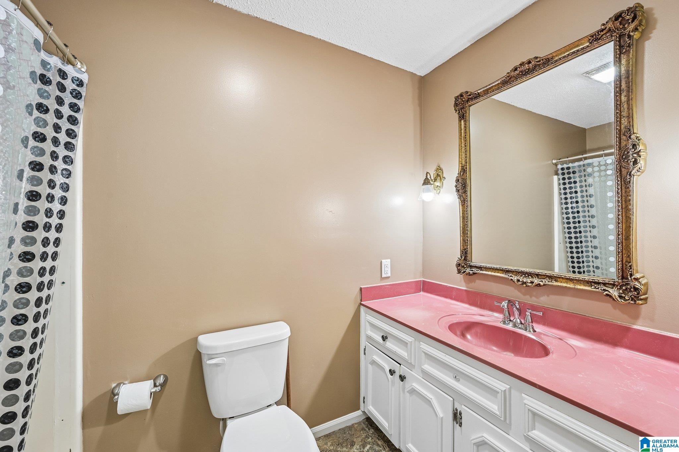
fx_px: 264
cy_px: 226
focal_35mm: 14
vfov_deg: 81.2
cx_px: 340
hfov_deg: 104.3
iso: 400
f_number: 8
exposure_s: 1/20
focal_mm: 14
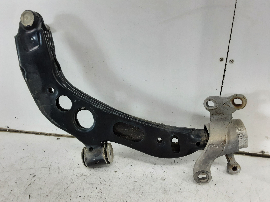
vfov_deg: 51.4
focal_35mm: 27
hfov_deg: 65.3
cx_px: 135
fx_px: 211
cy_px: 101
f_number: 1.9
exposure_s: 1/50
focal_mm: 2.91
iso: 100
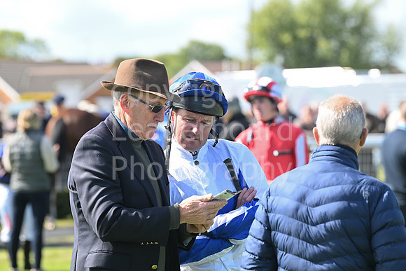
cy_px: 136
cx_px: 203
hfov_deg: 10.3
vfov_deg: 6.9
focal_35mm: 200
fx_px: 2256
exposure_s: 1/640
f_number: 5.6
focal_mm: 200
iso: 400
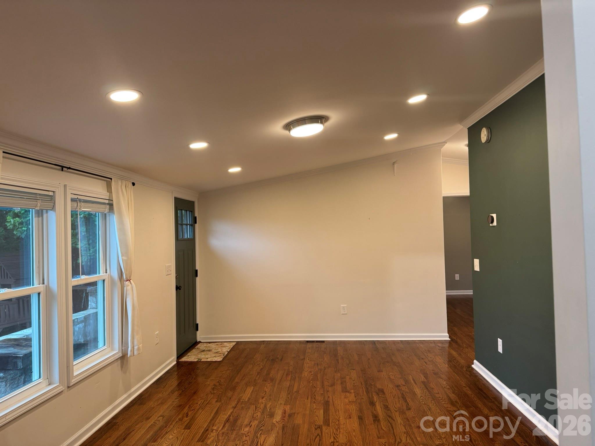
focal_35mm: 24
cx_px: 298
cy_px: 223
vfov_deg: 56.8
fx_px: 413
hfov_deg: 71.6
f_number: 1.78
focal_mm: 6.76
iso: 200
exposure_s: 1/120
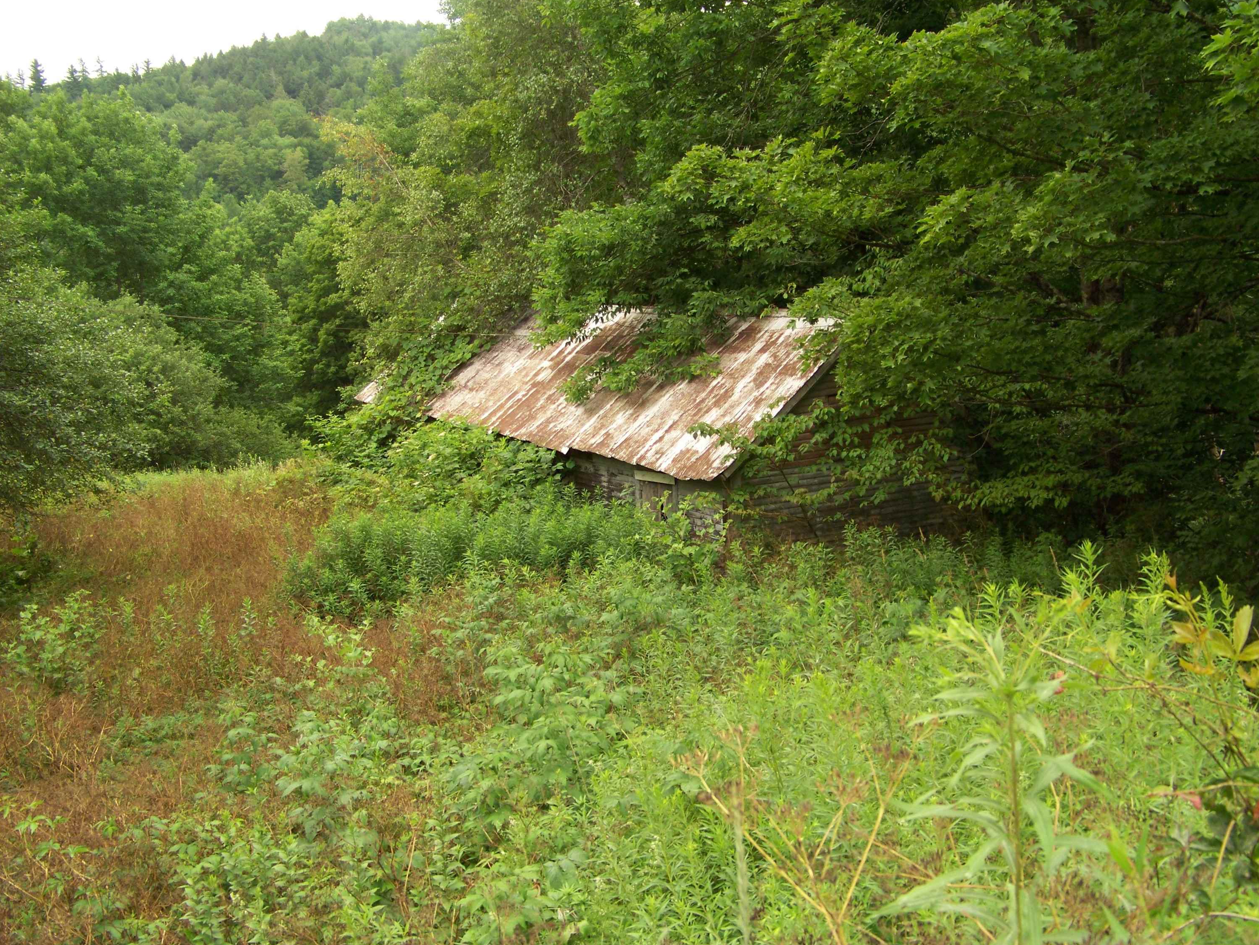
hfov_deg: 50.1
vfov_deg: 38.7
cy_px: 467
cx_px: 646
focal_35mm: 37
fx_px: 1346
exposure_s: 1/100
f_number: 2.8
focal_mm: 5.85
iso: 69
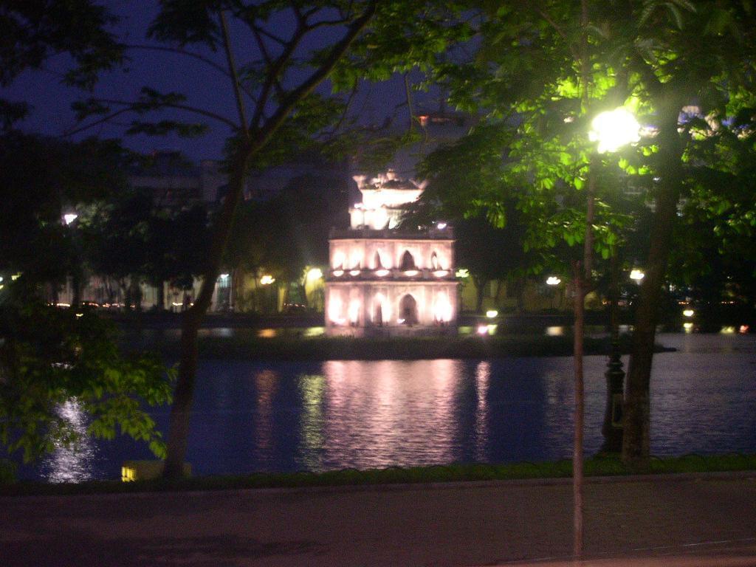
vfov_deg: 14.5
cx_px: 378
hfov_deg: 19.3
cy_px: 284
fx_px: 2228
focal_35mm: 102
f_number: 4.8
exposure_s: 1/2
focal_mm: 21.6
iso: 400
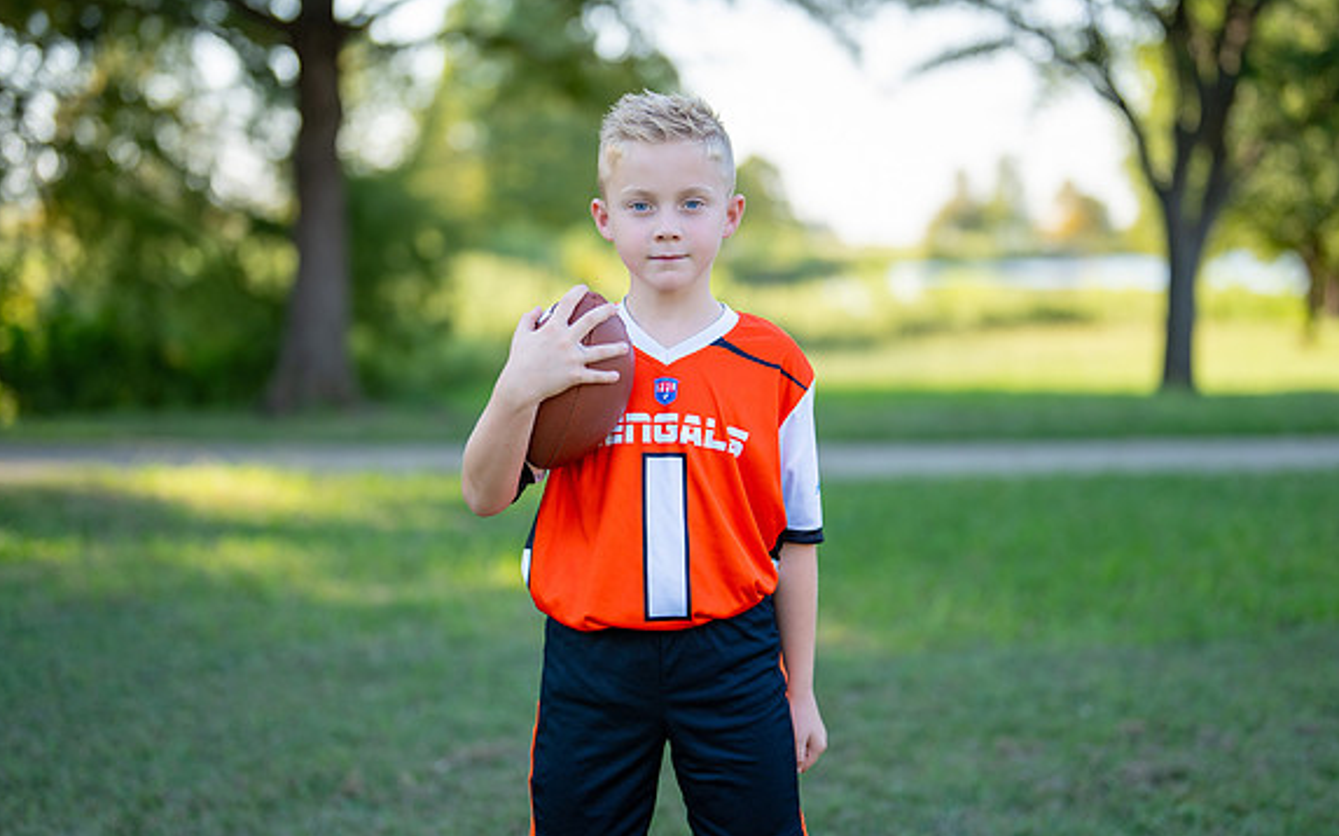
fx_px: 2299
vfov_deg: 20.6
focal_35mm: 63
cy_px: 398
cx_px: 683
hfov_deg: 32.5
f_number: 1.2
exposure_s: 1/1600
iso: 100
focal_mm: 50
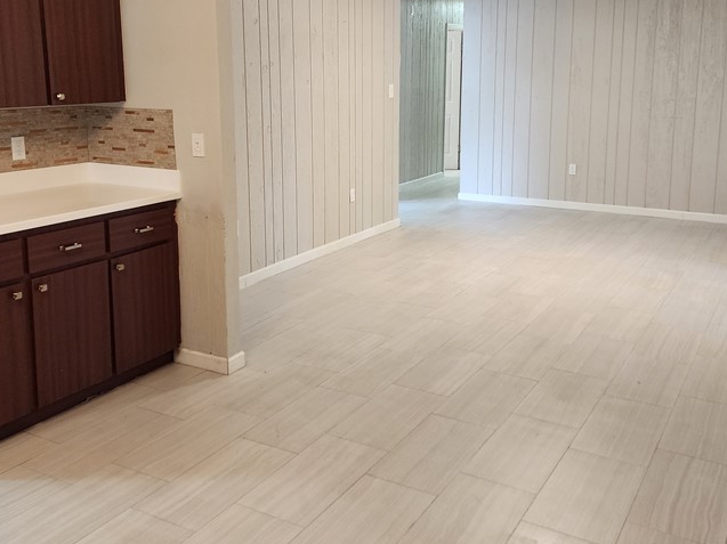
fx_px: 777
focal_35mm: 37
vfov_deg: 38.4
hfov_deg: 50.2
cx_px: 356
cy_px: 203
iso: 500
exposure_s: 1/120
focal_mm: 6.4
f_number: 1.8
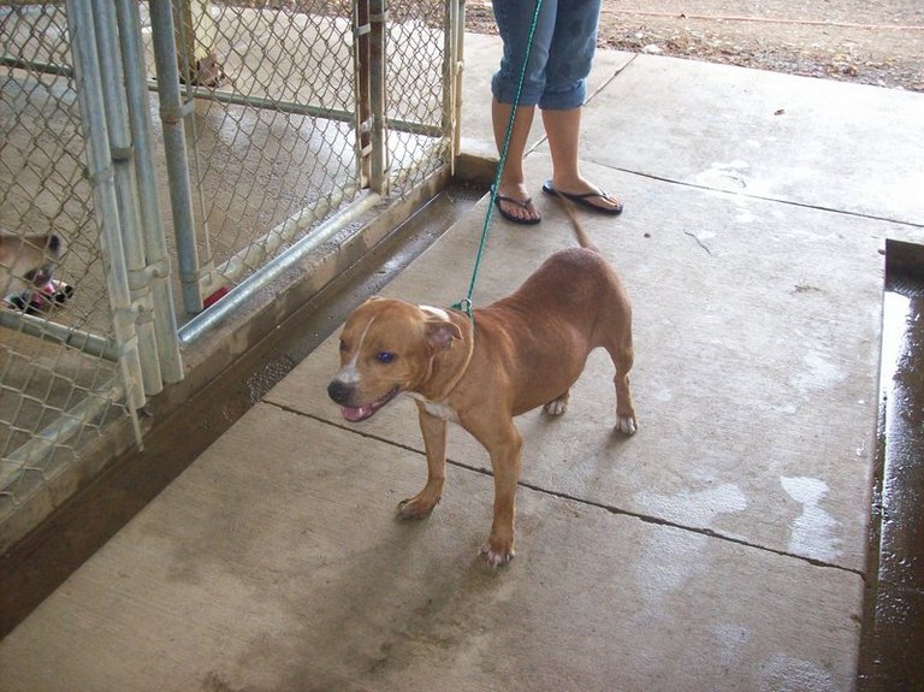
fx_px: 960
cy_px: 346
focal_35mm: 36
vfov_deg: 39.6
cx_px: 462
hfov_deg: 51.4
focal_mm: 6
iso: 200
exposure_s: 1/64
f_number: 2.7
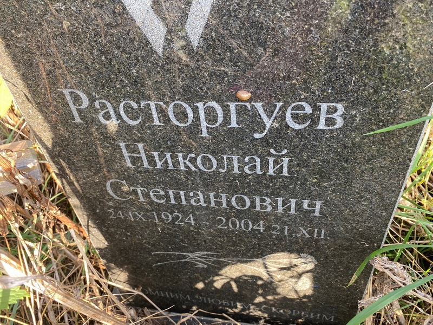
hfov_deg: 67.3
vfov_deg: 53.1
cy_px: 162
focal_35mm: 26
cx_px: 216
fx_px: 325
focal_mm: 4.25
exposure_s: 1/121
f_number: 1.8
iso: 64
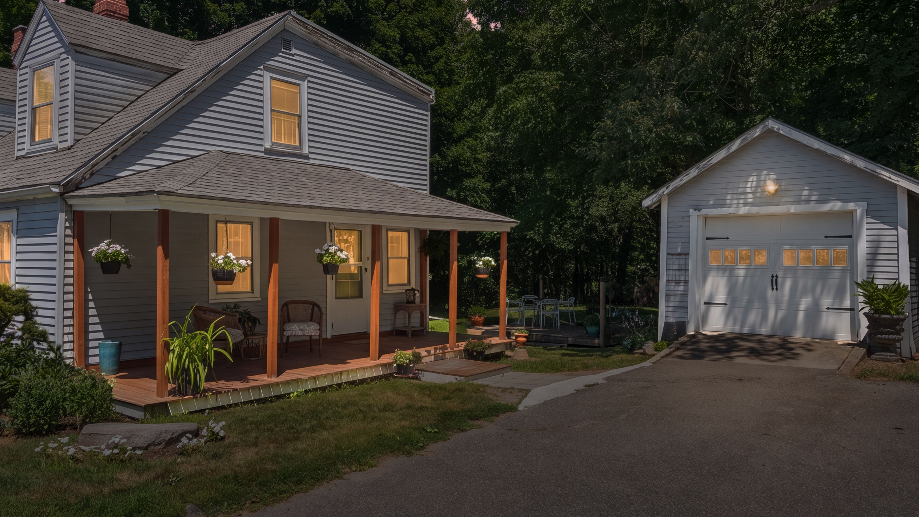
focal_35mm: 28
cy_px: 198
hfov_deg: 67.9
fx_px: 682
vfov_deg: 41.2
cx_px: 435
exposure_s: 1/640
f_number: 8
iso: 1000
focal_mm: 18
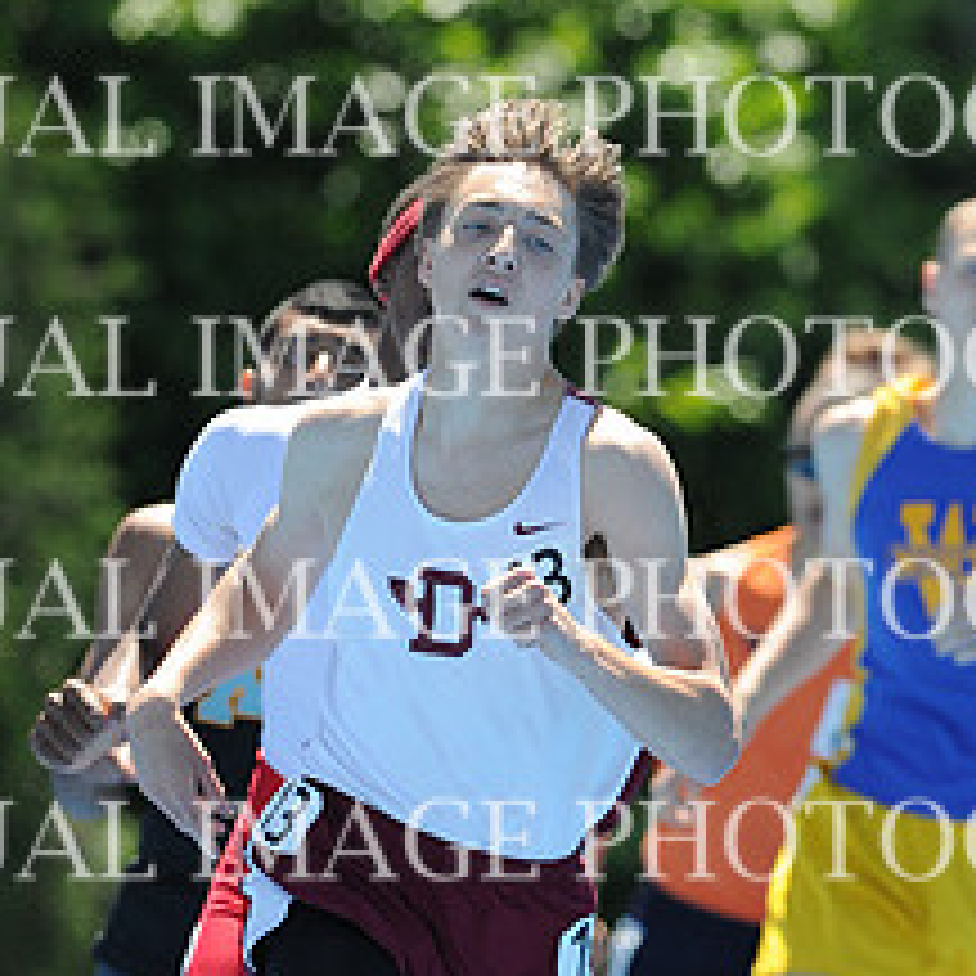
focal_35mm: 909
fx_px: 28996
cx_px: 544
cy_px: 958
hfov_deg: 1.9
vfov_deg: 1.9
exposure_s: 1/1600
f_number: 5.6
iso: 500
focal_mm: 400
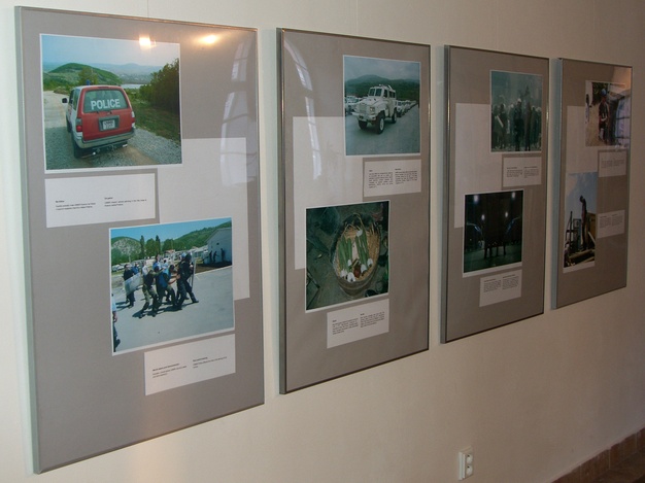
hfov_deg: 46.8
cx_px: 322
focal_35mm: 40
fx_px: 745
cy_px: 242
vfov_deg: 35.9
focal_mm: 10.3
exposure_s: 1/40
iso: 100
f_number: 2.5
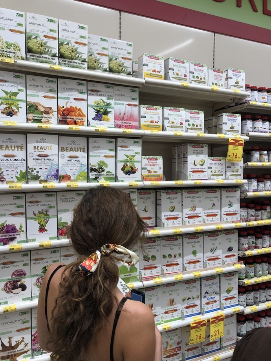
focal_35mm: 28
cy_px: 180
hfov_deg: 49.7
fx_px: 292
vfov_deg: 63.4
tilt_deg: -7.2
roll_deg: -0.1
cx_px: 136
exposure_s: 1/100
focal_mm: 3.99
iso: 32
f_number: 1.8
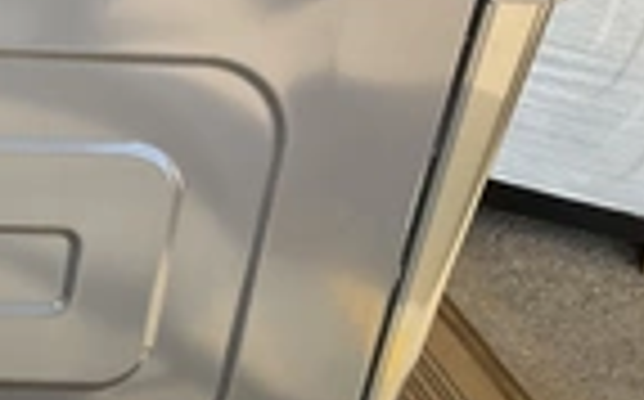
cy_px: 207
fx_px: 1508
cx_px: -131
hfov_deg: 22.2
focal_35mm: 86
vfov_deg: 15.1
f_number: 1.8
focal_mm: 3
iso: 32
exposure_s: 1/163
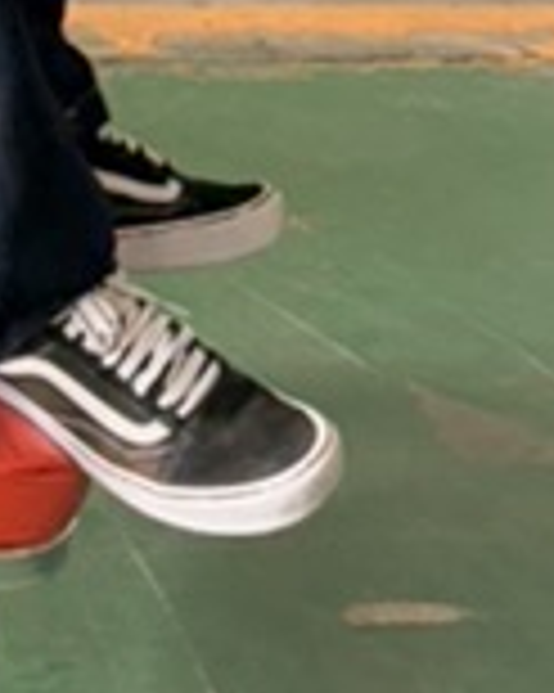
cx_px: -527
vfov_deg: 10.7
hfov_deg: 8.7
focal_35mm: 169
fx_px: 3467
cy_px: -562
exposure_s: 1/152
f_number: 1.6
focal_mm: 5.96
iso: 100
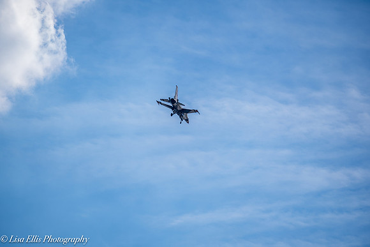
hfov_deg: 8.6
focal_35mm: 240
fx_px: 2467
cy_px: 124
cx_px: 185
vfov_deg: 5.7
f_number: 5
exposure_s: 1/1600
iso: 100
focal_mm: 200
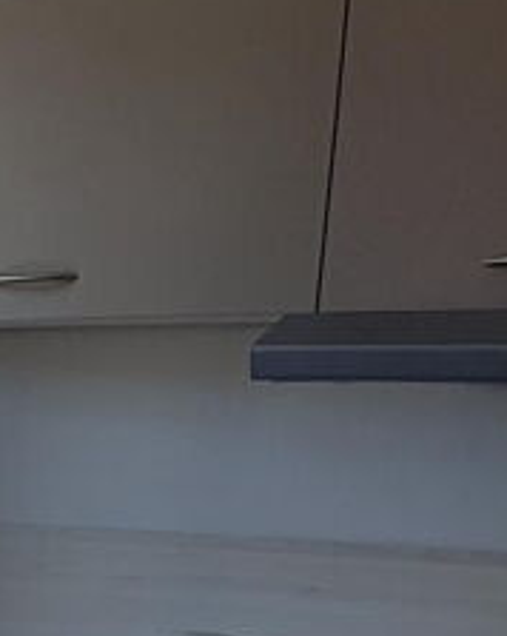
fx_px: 2141
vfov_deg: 15.6
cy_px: 938
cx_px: -453
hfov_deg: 12.2
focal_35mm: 114
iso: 40
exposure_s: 1/364
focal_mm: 4.2
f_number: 1.7
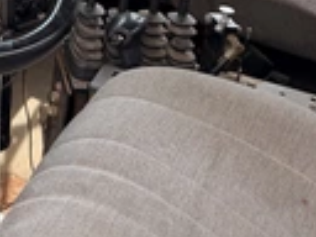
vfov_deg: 17.5
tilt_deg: -12.4
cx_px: -25
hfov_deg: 24.4
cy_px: -123
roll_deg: -1.4
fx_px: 685
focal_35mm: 75
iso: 100
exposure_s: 1/1192
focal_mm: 6.76
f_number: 1.78
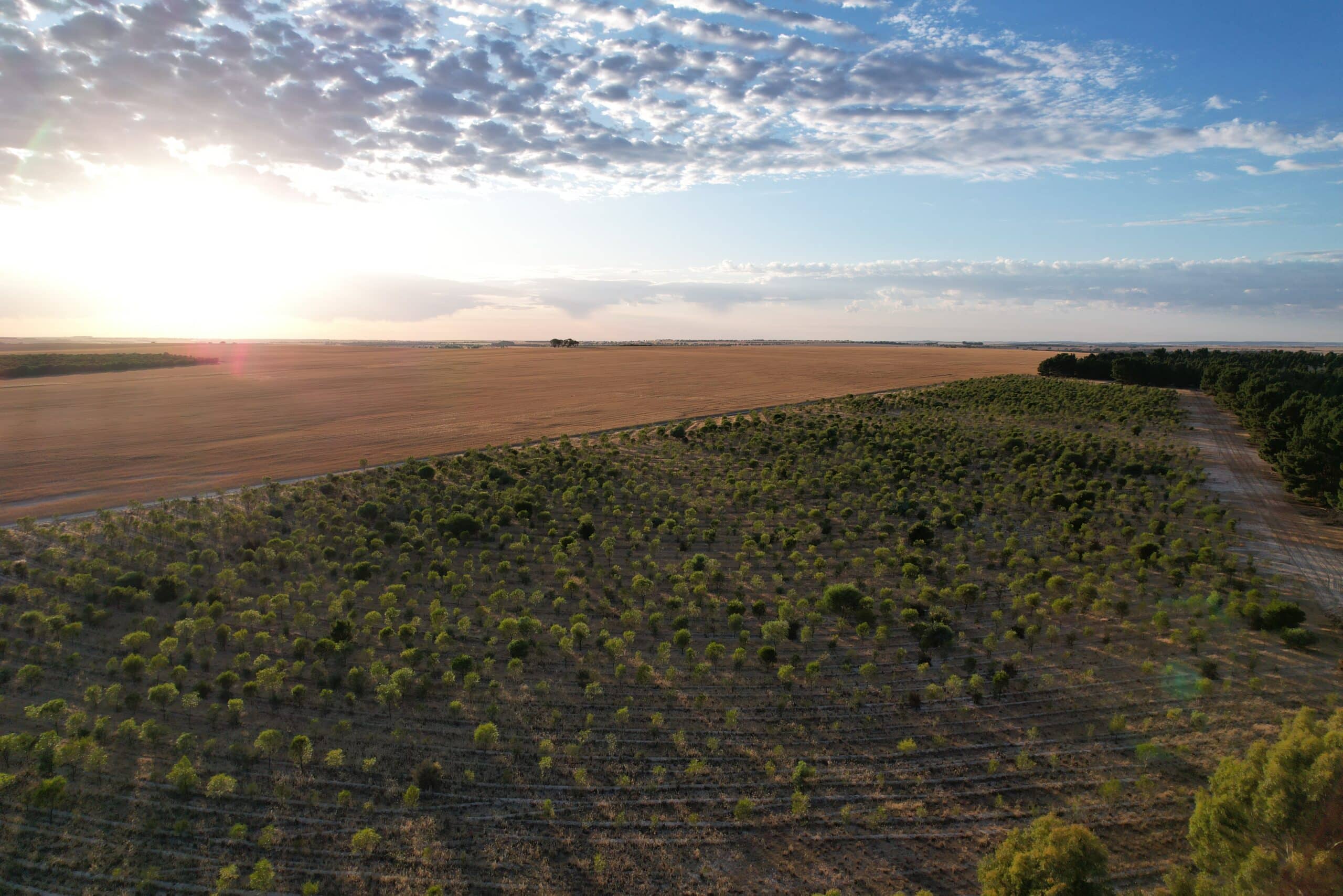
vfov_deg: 57.2
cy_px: 448
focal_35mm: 22
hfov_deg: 78.6
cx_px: 672
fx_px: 821
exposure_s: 1/1250
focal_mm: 8.38
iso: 100
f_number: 2.8
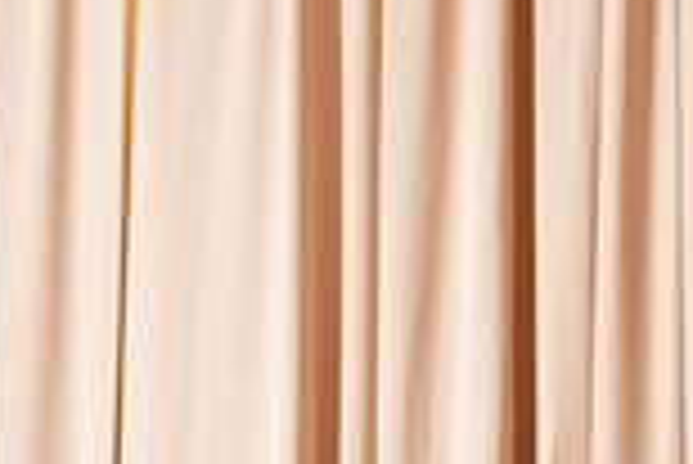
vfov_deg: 5.2
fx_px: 5067
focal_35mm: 263
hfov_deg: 7.7
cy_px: 511
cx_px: 1062
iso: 2500
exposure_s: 1/160
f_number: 3.5
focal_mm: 70
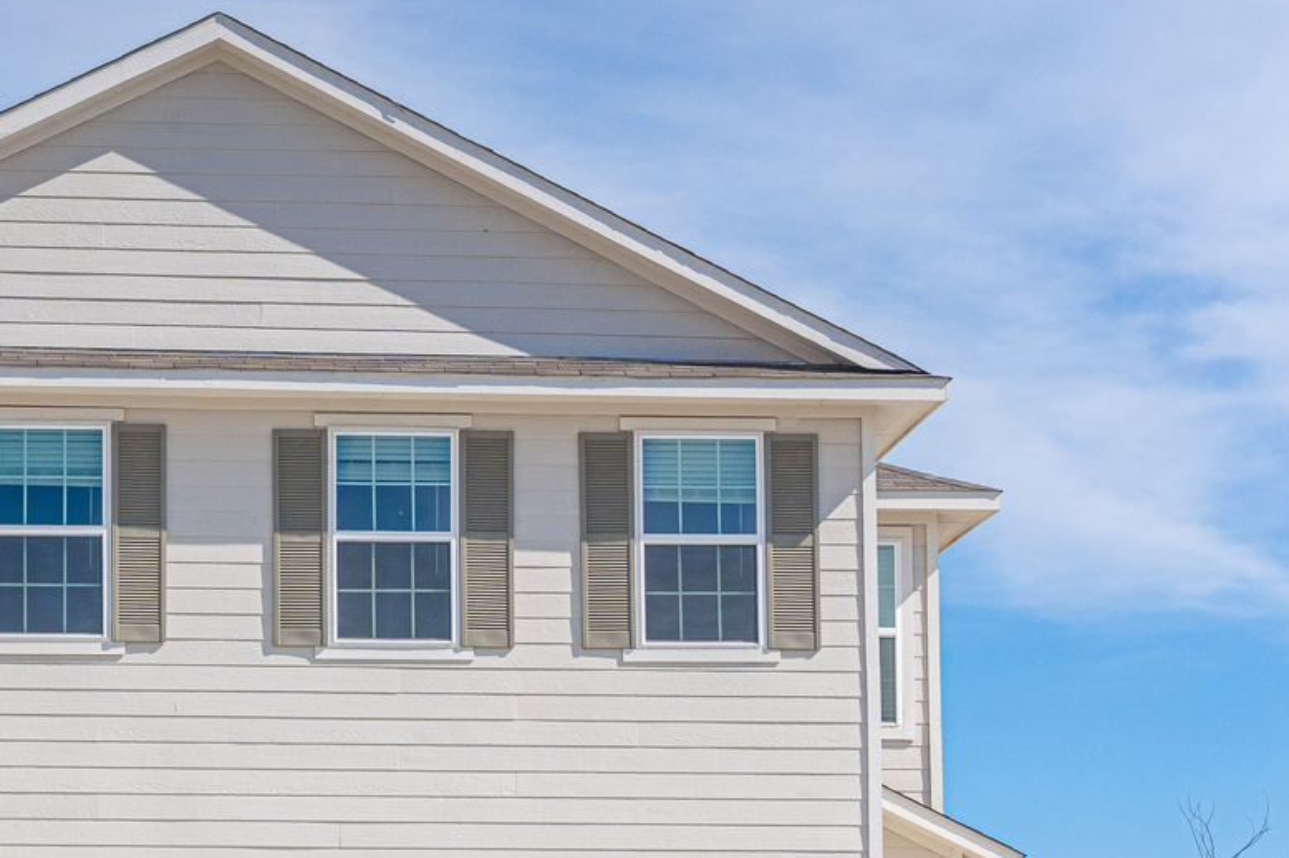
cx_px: 242
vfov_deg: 13.5
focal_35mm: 100
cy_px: 843
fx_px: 3579
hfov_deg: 20.2
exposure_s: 1/8000
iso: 800
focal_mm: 48
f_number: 4
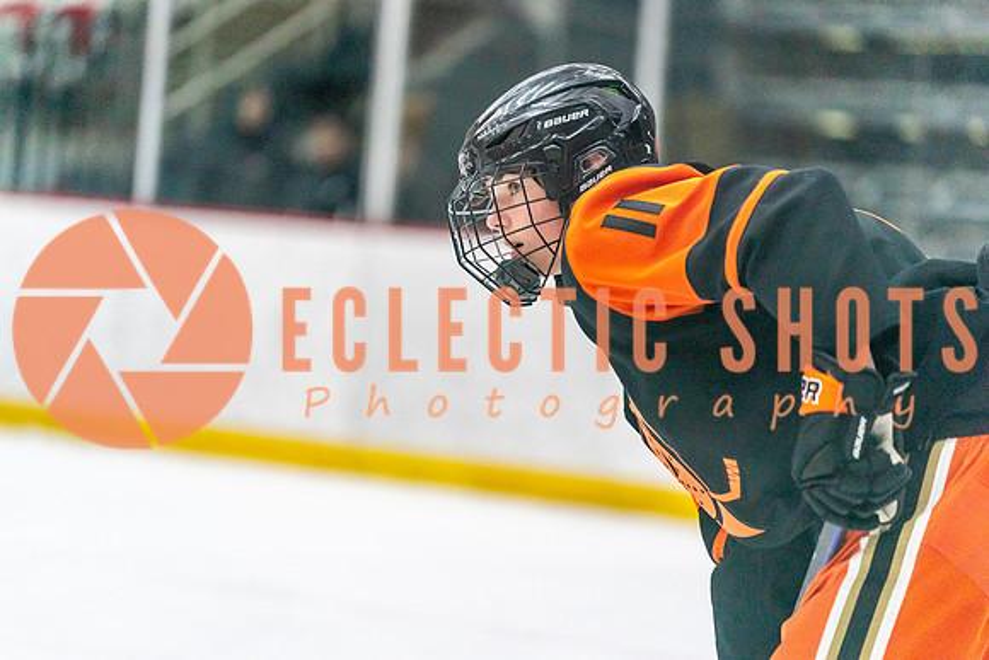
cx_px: 494
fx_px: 4754
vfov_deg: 7.9
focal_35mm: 173
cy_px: 330
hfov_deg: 11.9
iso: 3200
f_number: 2.8
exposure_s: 1/1250
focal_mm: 173
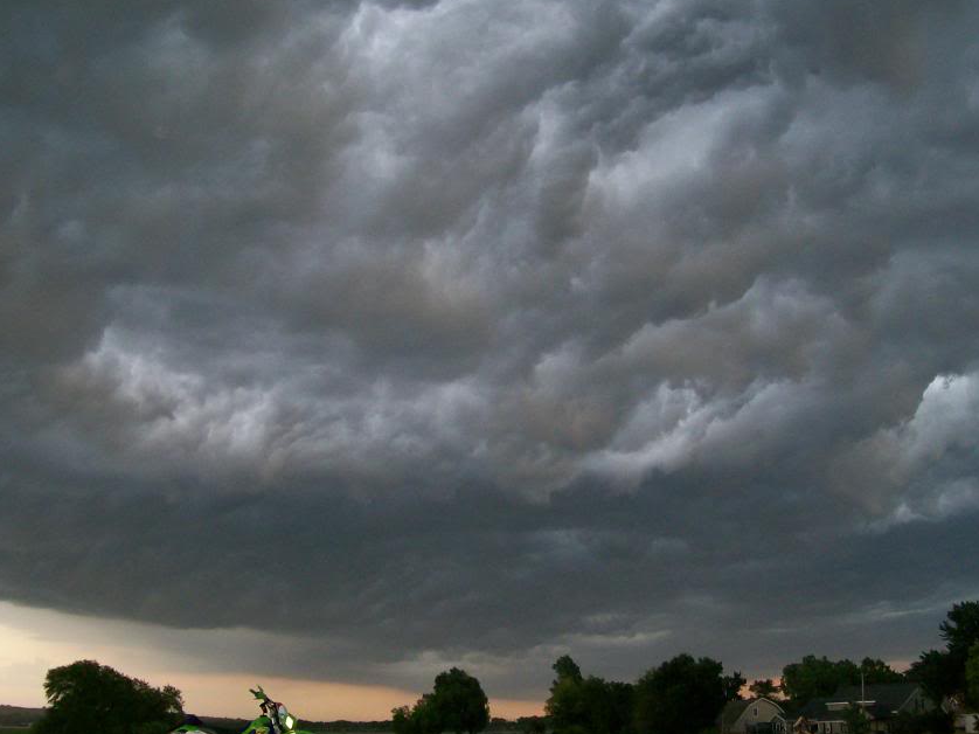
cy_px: 385
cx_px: 479
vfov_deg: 32.9
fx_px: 1244
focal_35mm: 44
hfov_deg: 43.0
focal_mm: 6
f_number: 2.7
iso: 140
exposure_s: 1/64
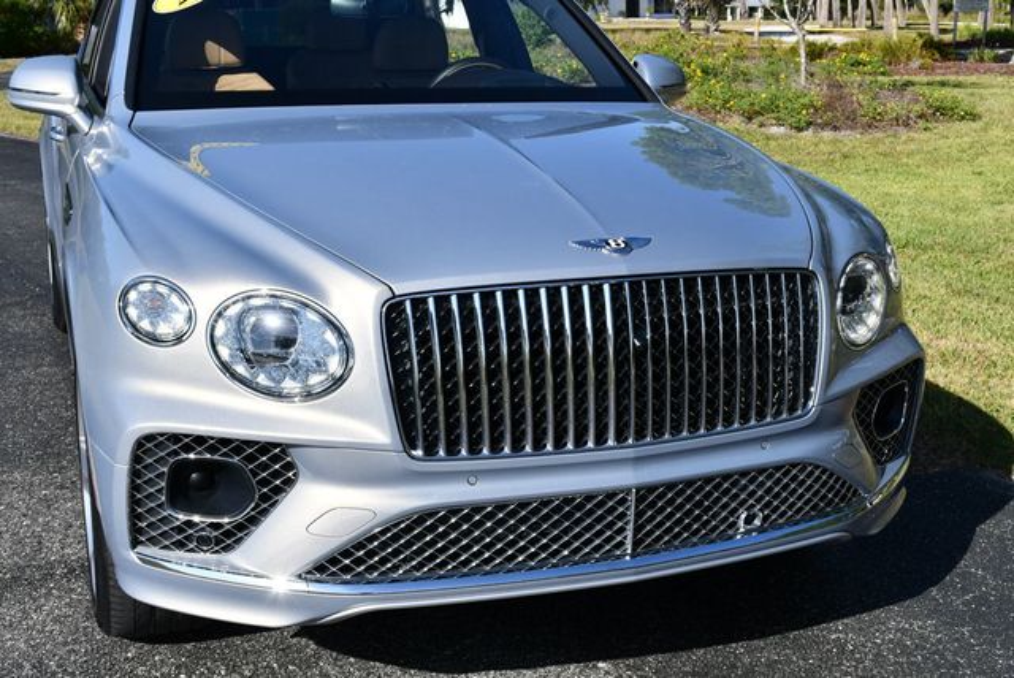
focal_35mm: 44
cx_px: 507
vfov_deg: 30.6
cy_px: 339
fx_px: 1240
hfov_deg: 44.5
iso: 100
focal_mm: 22
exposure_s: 1/250
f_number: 8
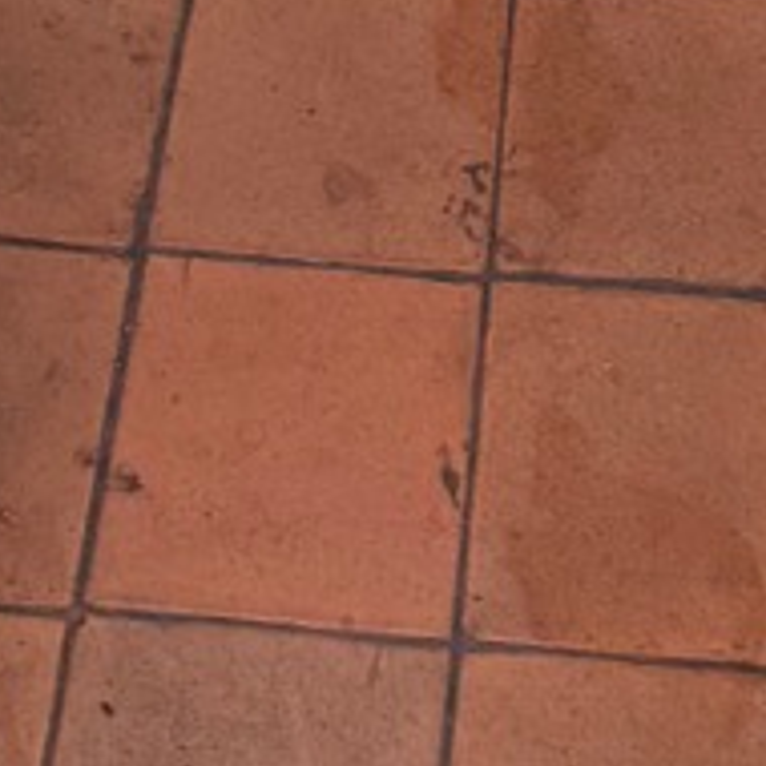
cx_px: 331
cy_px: -1419
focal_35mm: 134
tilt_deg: -31.8
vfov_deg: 10.1
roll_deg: +4.9
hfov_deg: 13.0
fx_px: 3355
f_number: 1.78
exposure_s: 1/100
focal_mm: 6.76
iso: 125
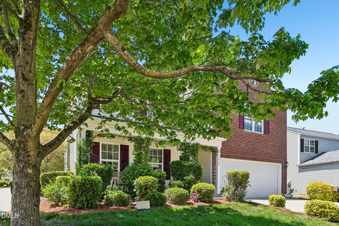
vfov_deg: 53.1
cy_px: 113
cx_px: 170
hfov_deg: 73.7
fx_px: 226
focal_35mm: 24
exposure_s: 1/100
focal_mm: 24
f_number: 9
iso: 200
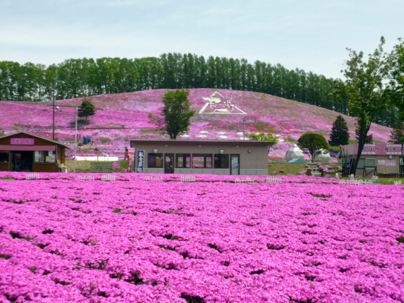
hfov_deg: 40.4
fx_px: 549
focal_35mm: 47
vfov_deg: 30.9
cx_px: 202
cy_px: 152
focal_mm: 7.8
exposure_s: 1/160
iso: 100
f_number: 9
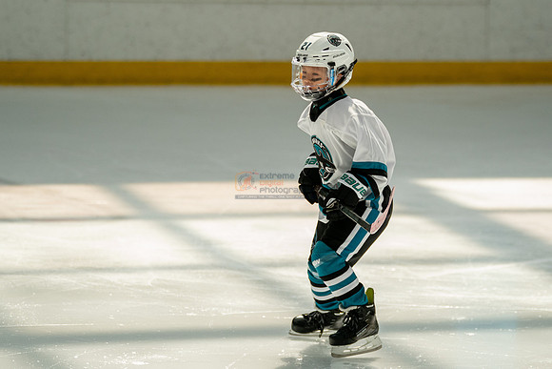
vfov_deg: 5.1
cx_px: 276
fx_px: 4128
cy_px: 102
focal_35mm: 269
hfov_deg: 7.7
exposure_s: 1/5000
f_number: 3.2
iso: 1600
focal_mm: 186
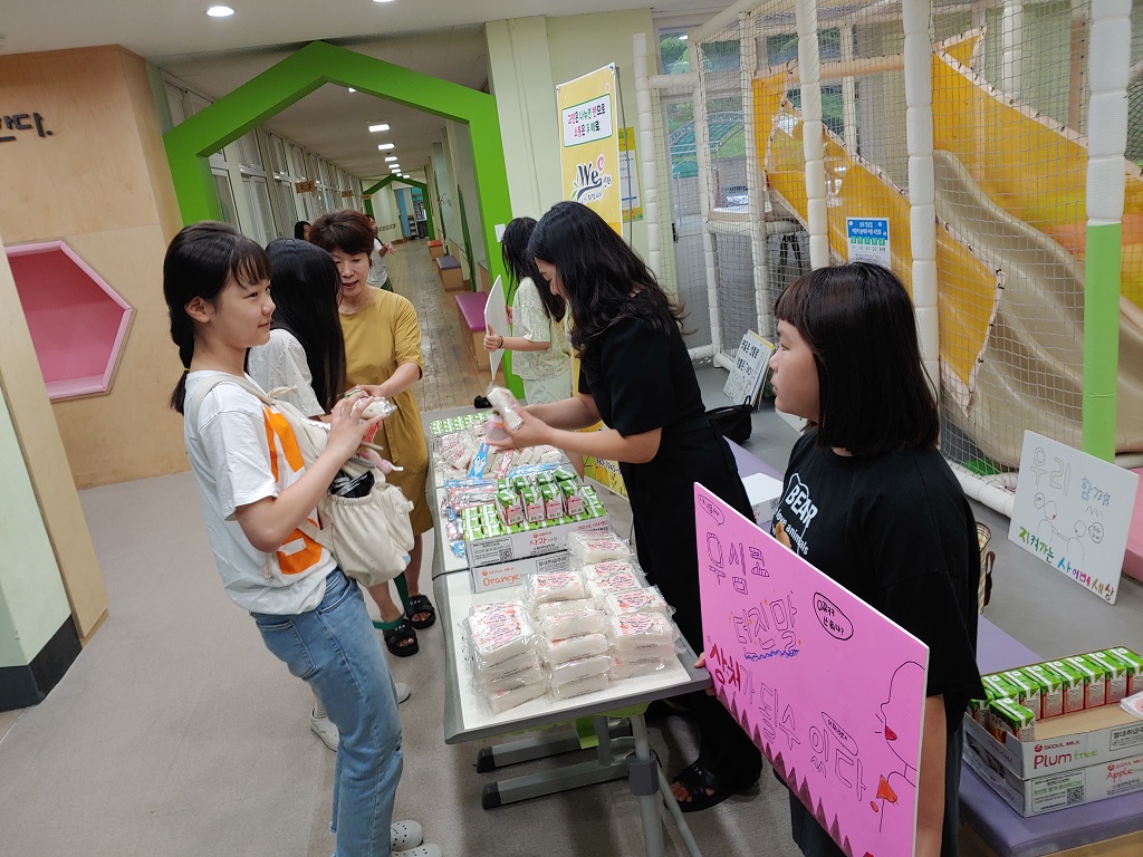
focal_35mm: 25
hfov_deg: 69.4
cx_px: 572
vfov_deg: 54.9
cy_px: 428
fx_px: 825
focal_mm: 4.23
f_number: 1.5
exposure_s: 1/60
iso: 50
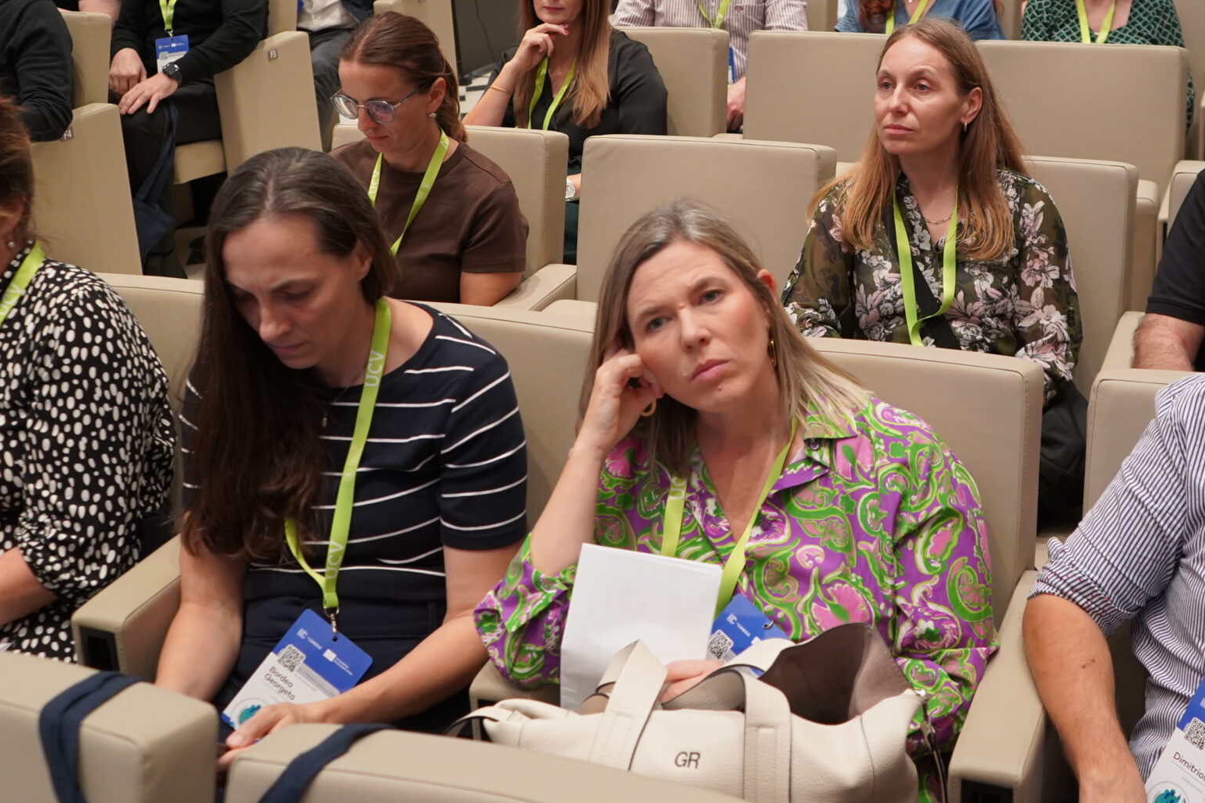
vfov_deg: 27.4
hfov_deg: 40.7
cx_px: 793
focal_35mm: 48
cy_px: 144
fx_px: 1606
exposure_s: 1/160
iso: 2000
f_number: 4
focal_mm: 29
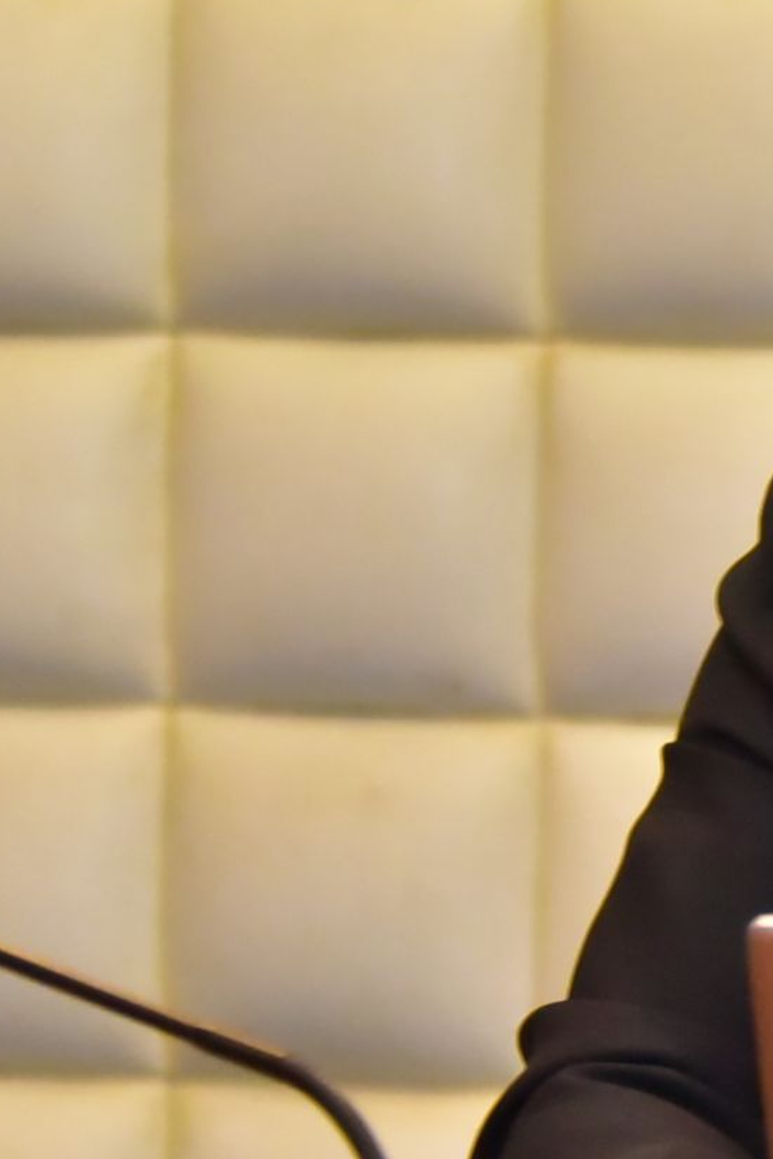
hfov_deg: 4.9
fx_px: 8824
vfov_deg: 7.5
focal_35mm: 274
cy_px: 668
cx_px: 1502
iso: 8000
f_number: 5.3
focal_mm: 90
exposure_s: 1/160
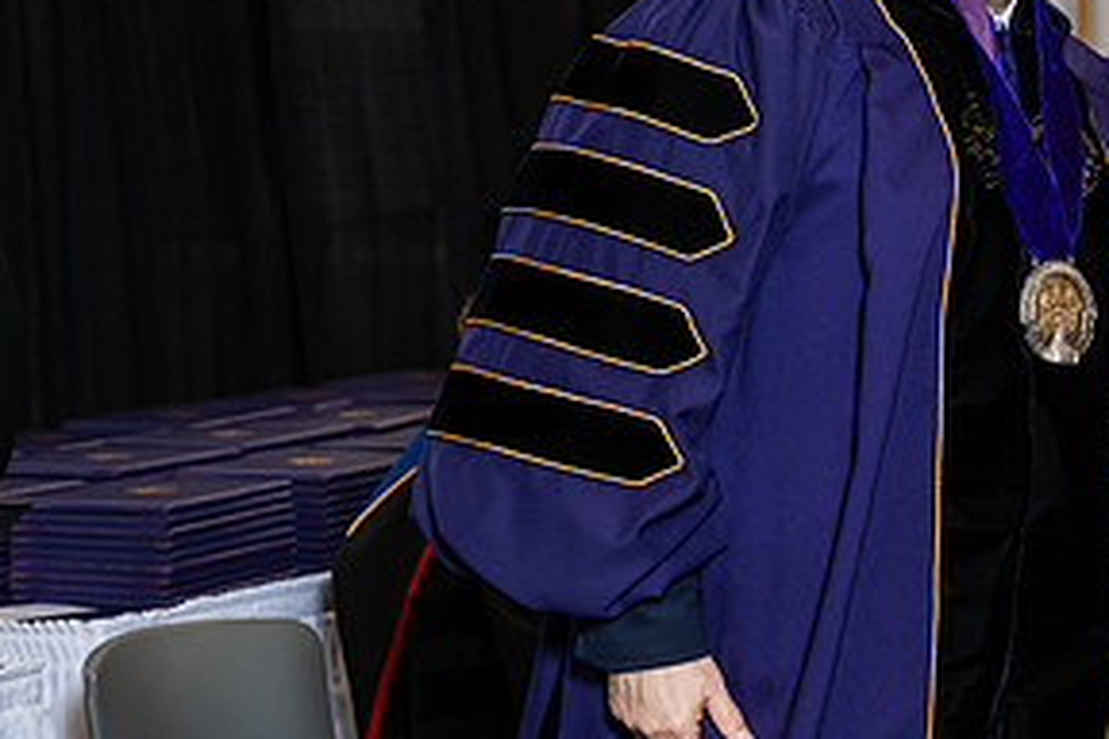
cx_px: 1013
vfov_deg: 9.7
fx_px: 4343
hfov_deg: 14.4
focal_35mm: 141
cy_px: 318
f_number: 4.5
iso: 1250
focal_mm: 70
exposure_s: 1/200
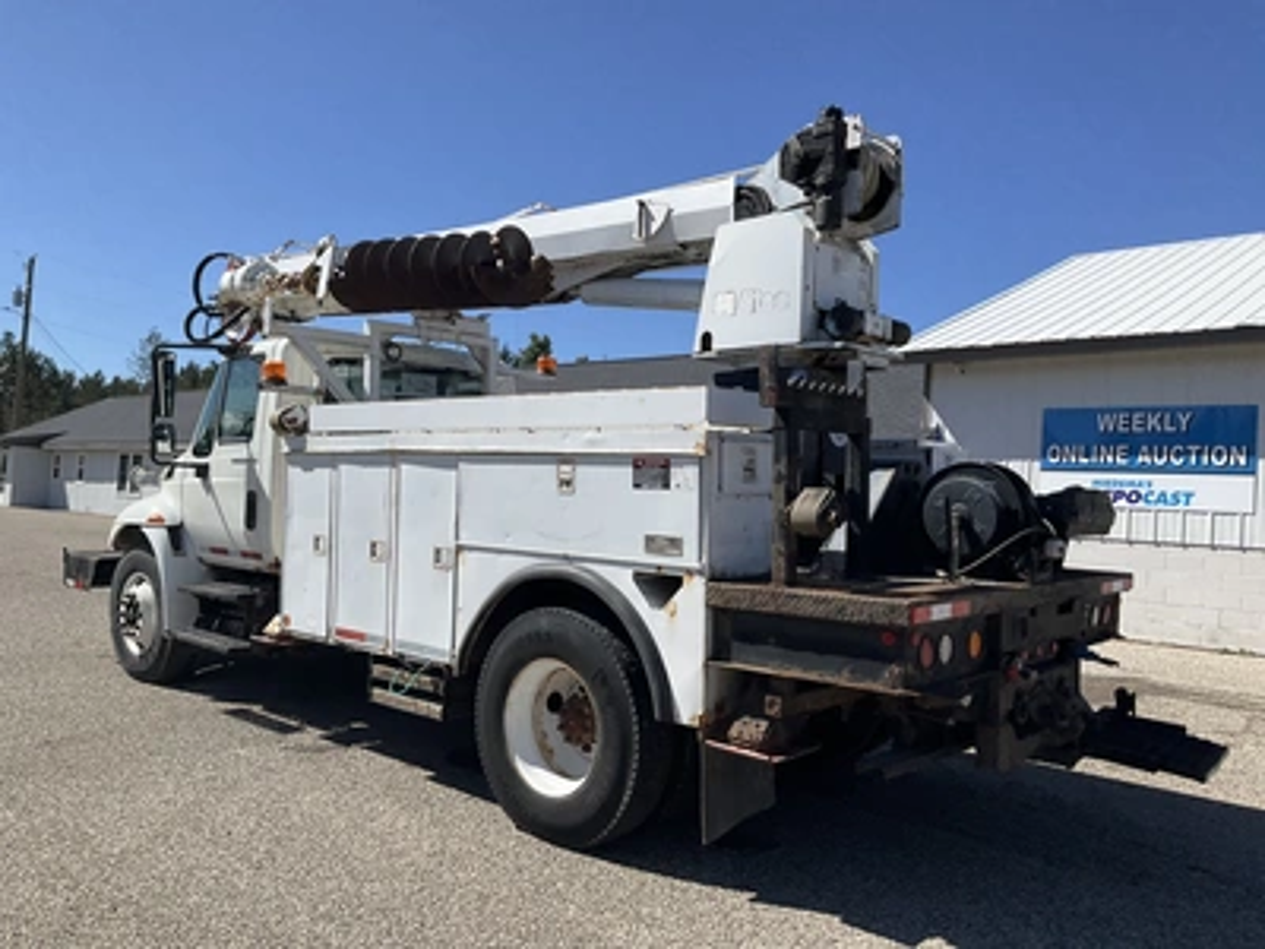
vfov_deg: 48.2
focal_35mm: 29
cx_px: 632
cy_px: 474
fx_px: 1060
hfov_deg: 61.7
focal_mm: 3
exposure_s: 1/2538
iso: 25
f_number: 1.8
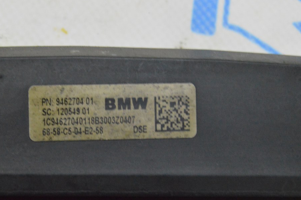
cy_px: 110
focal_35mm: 94
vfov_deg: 14.6
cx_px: 131
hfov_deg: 21.8
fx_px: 781
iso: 6400
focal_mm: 55
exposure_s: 1/20
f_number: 20
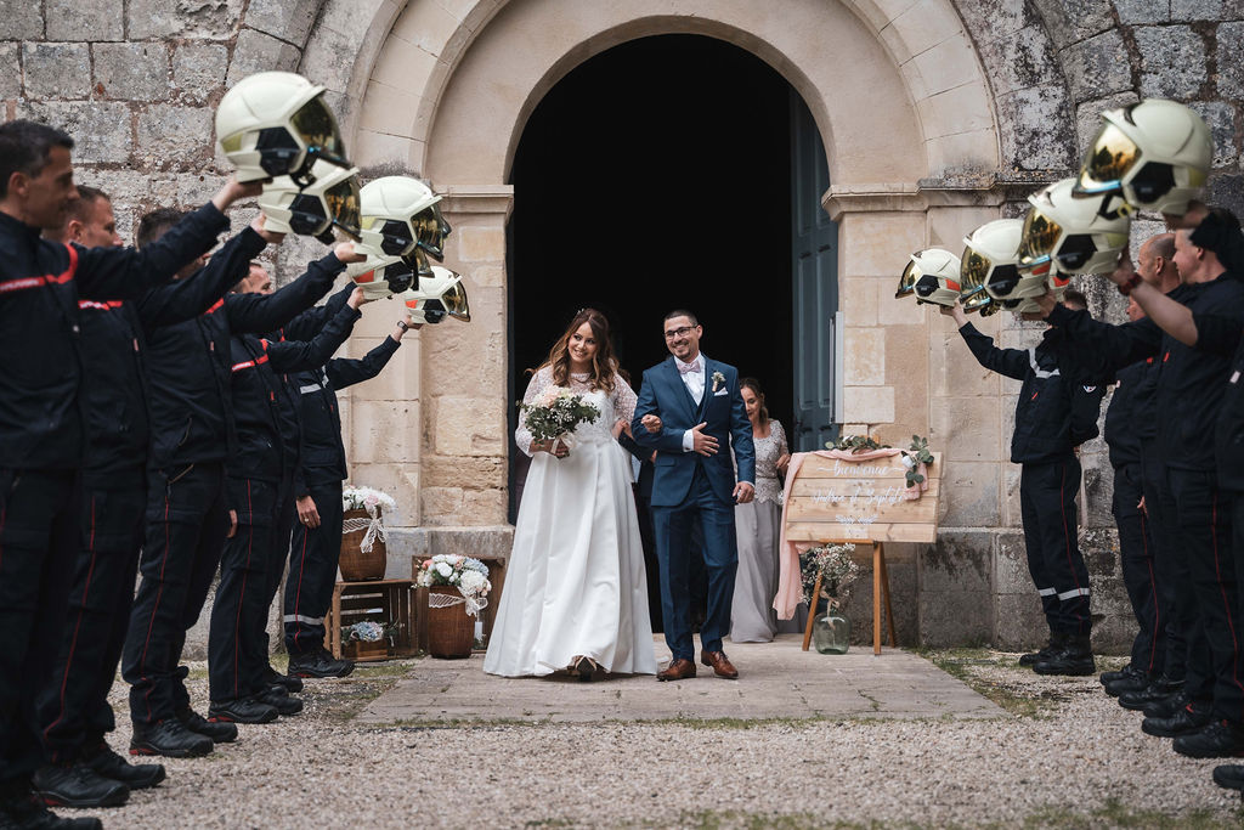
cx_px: 622
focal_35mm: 70
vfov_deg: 19.5
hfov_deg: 28.8
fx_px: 2419
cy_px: 415
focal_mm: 70
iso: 400
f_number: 2.8
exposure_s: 1/1000
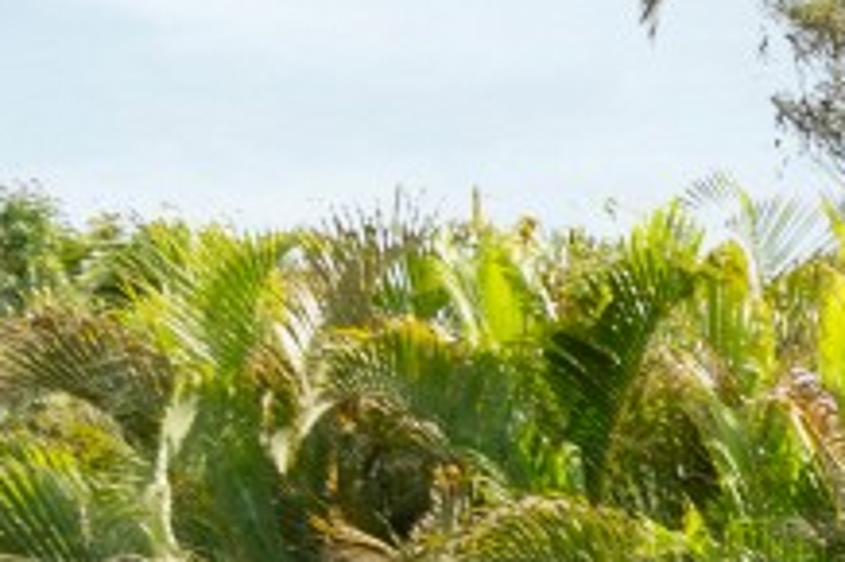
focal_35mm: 260
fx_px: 6098
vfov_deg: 5.2
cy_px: 1140
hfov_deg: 7.2
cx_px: 2299
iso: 50
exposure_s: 1/60
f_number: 7.1
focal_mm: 35
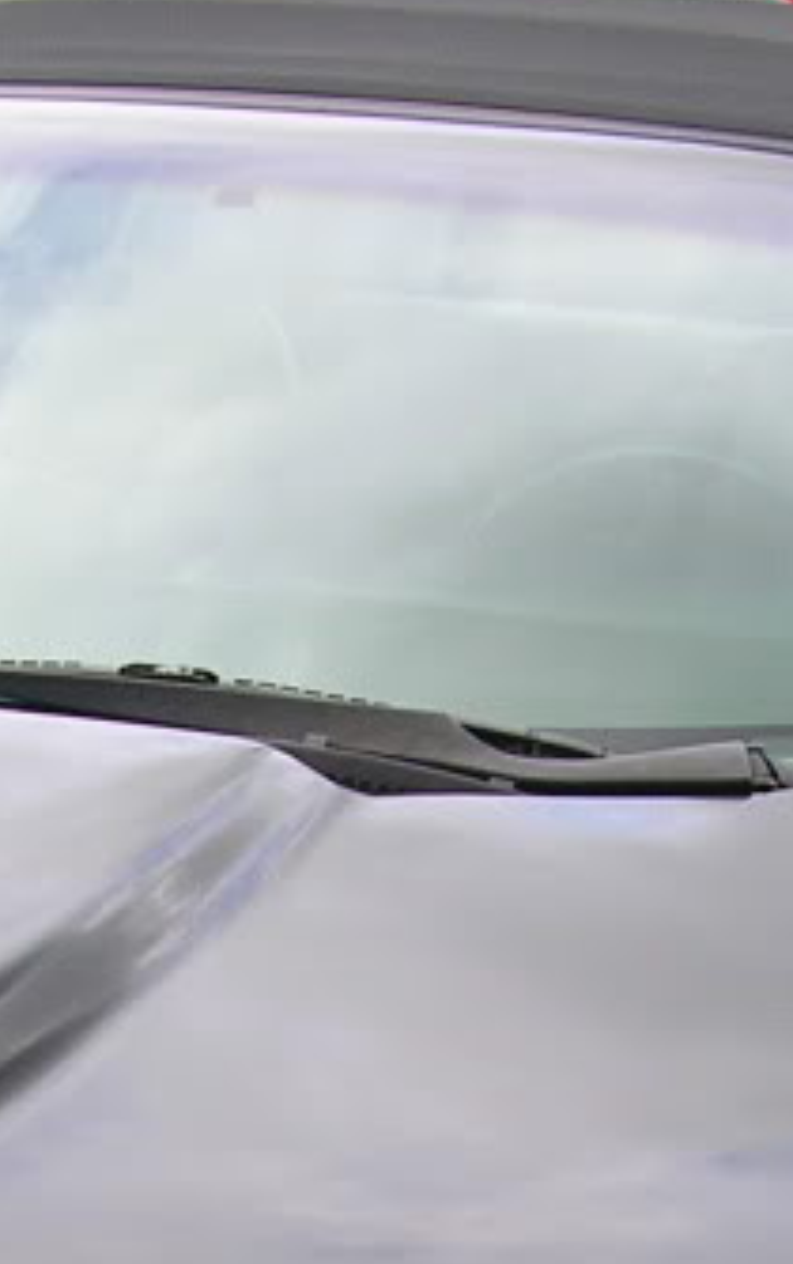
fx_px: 4244
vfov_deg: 16.4
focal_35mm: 123
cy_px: 1392
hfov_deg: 10.6
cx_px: -19
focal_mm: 5.8
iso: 50
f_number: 2.8
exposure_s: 1/162
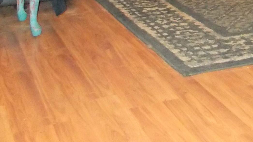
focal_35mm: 83
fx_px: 557
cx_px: 240
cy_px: -110
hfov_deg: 24.7
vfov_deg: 13.2
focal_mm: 4.6
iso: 800
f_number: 3.2
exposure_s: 1/25
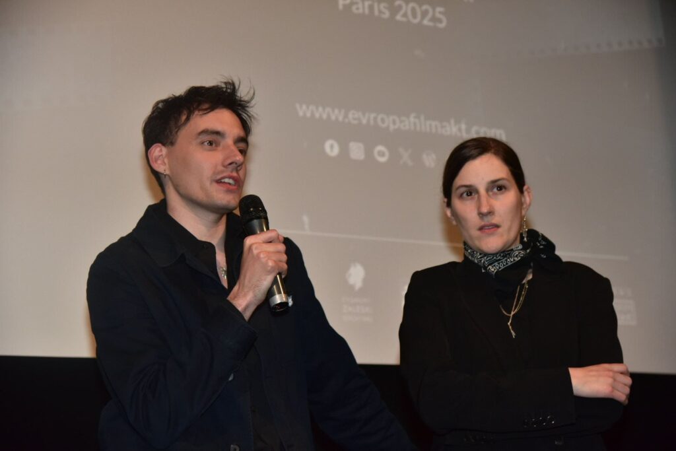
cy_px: 226
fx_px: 1465
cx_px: 338
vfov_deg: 17.5
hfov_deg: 26.0
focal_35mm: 78
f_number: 4.5
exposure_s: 1/200
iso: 2500
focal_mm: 78
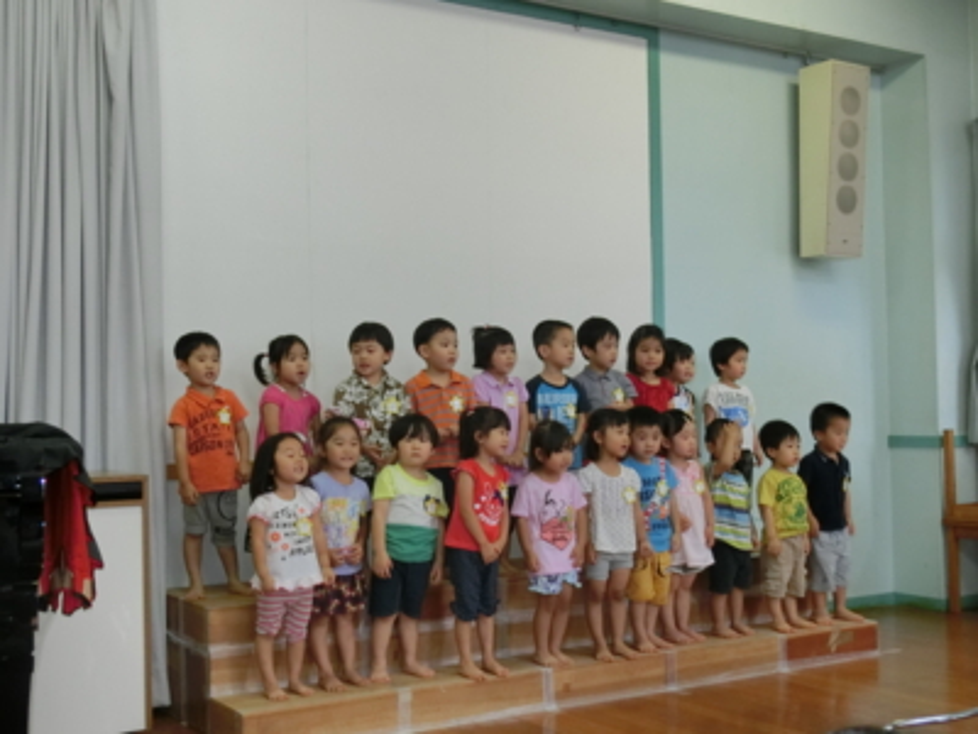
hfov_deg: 42.1
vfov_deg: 32.2
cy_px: 367
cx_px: 489
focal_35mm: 45
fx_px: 1271
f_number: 4.4
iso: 400
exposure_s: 1/60
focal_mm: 8
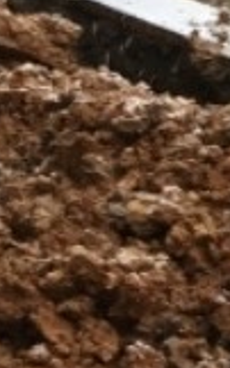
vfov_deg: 9.2
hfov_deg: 5.7
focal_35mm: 228
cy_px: 359
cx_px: 223
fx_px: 2291
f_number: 2.2
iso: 25
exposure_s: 1/33
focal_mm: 4.15
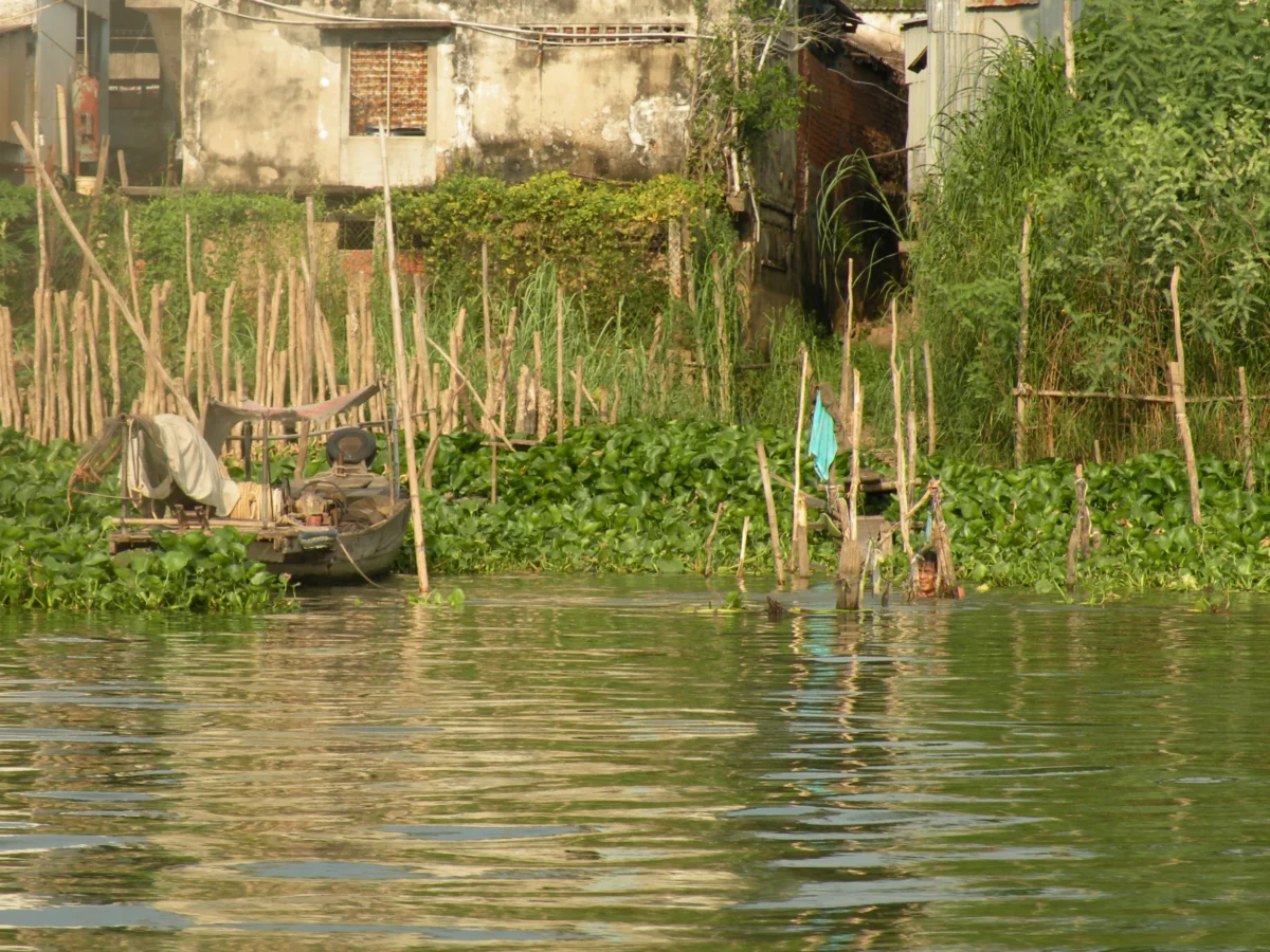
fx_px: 5173
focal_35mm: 141
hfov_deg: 14.0
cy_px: 476
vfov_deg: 10.5
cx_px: 635
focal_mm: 25
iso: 64
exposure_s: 1/278
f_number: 5.6
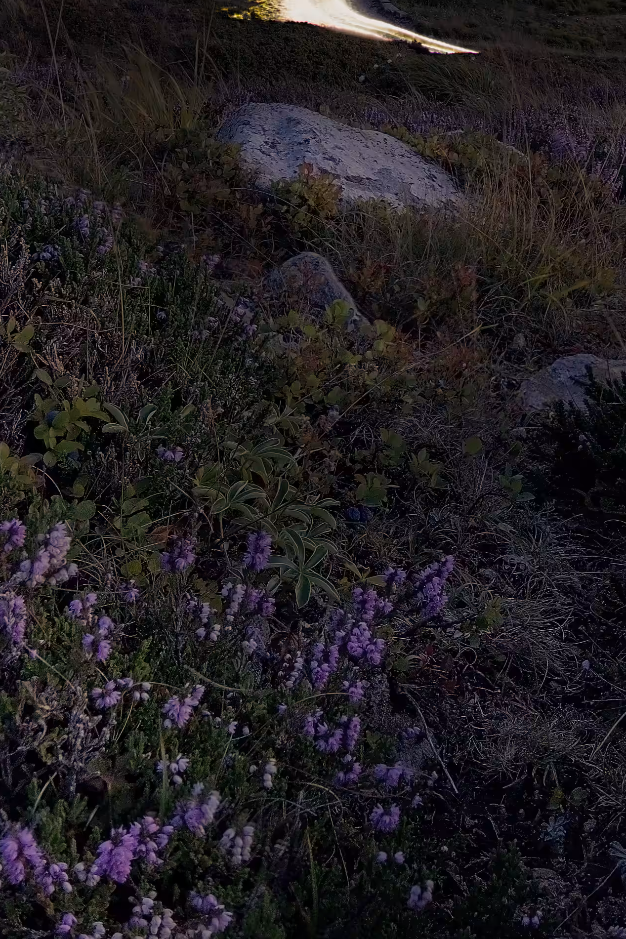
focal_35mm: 57
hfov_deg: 23.4
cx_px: 512
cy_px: -55
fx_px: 1487
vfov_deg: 31.7
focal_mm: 18
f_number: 11
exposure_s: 1/45
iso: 800
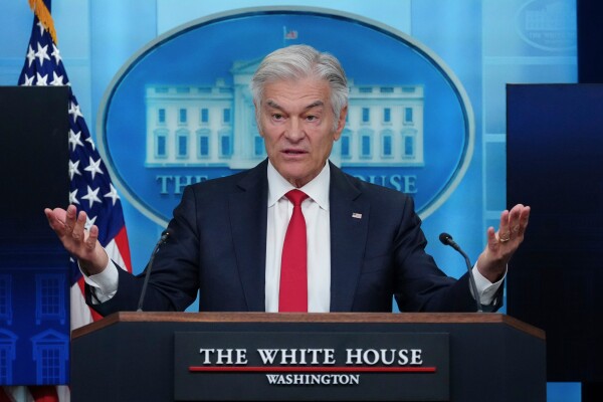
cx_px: 302
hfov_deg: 8.5
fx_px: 4036
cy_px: 201
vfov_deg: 5.7
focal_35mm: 241
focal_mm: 161
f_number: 4.5
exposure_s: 1/800
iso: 5000
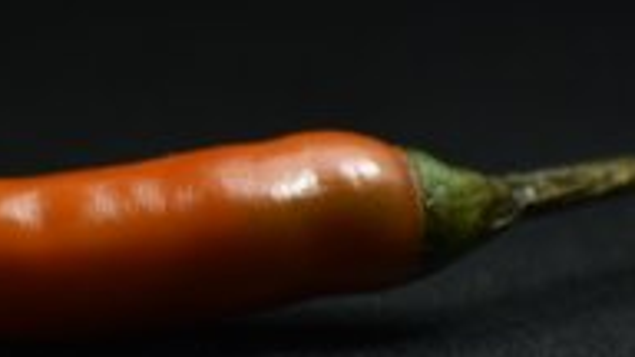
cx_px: 43
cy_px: 225
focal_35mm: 1503
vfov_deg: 0.8
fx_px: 25307
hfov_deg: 1.4
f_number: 6.3
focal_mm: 300
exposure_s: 1/60
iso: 100
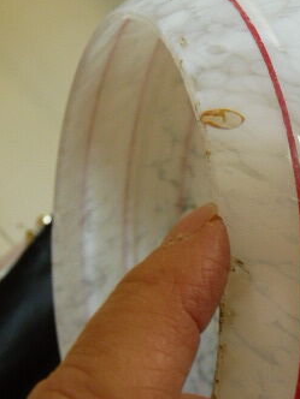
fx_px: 624
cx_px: 269
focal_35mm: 54
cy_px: 245
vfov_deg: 35.4
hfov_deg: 26.2
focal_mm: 4.6
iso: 200
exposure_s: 1/25
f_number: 2.8
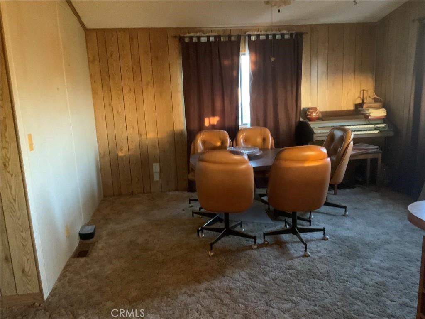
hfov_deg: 61.7
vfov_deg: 48.2
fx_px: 356
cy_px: 160
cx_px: 212
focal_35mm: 29
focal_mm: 3
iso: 500
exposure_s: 1/25
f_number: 1.8
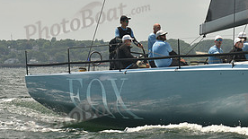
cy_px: 54
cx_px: 198
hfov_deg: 13.9
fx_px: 1012
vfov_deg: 7.9
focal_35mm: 154
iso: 250
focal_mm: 70
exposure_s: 1/640
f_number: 6.3
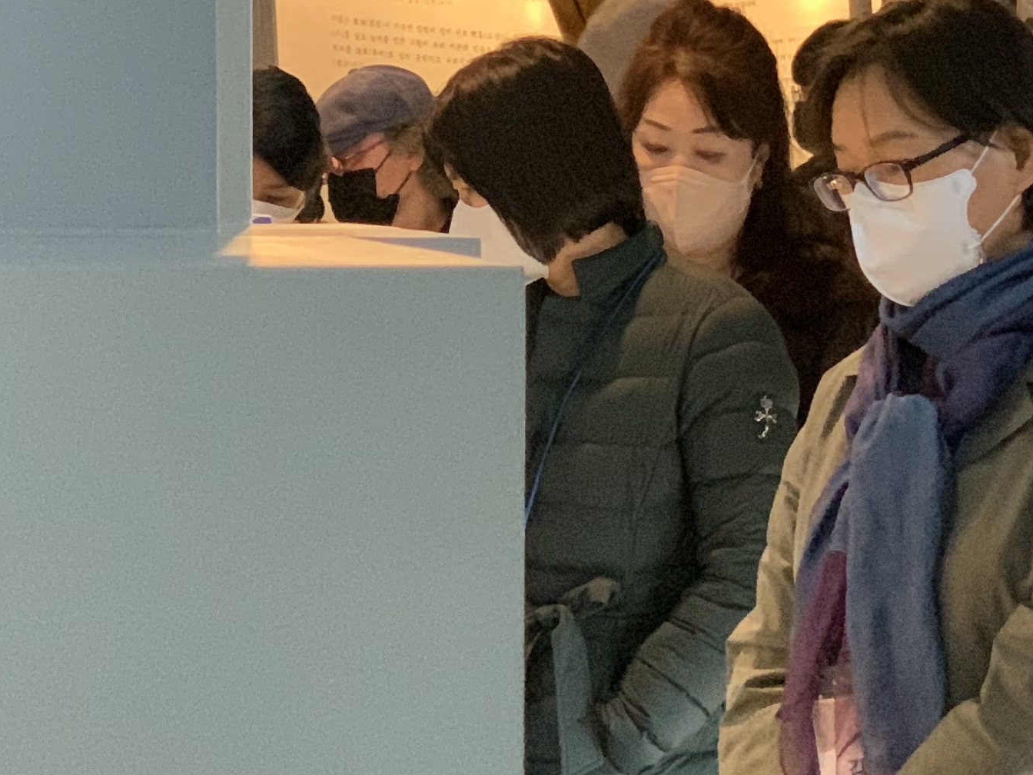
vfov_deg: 9.5
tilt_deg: -2.5
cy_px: 431
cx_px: 901
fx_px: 4655
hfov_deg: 12.6
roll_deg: -0.2
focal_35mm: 156
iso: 400
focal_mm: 6
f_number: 2.4
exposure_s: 1/30
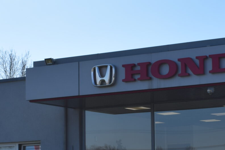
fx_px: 725
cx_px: 164
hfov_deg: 17.6
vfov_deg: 11.8
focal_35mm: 116
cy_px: 126
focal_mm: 24
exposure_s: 1/200
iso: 100
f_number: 11
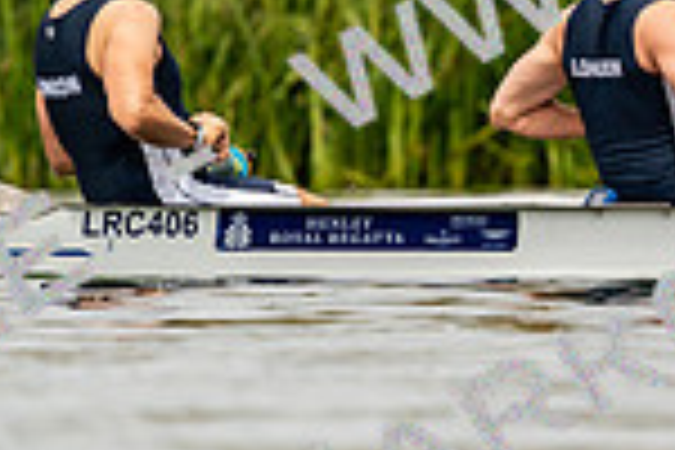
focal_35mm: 2256
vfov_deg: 0.6
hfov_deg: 0.9
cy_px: 142
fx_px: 42297
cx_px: 846
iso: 200
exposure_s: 1/2000
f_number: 6.3
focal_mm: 582
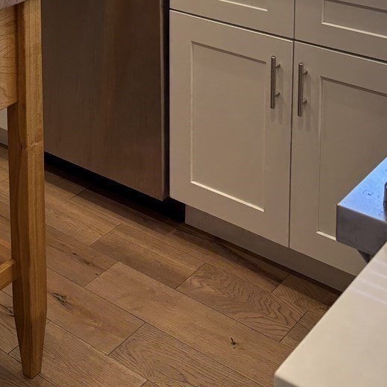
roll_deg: +0.7
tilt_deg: -8.4
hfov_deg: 24.9
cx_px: 72
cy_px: -148
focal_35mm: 68
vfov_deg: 22.1
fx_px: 860
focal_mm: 5.96
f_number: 1.6
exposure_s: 1/120
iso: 100
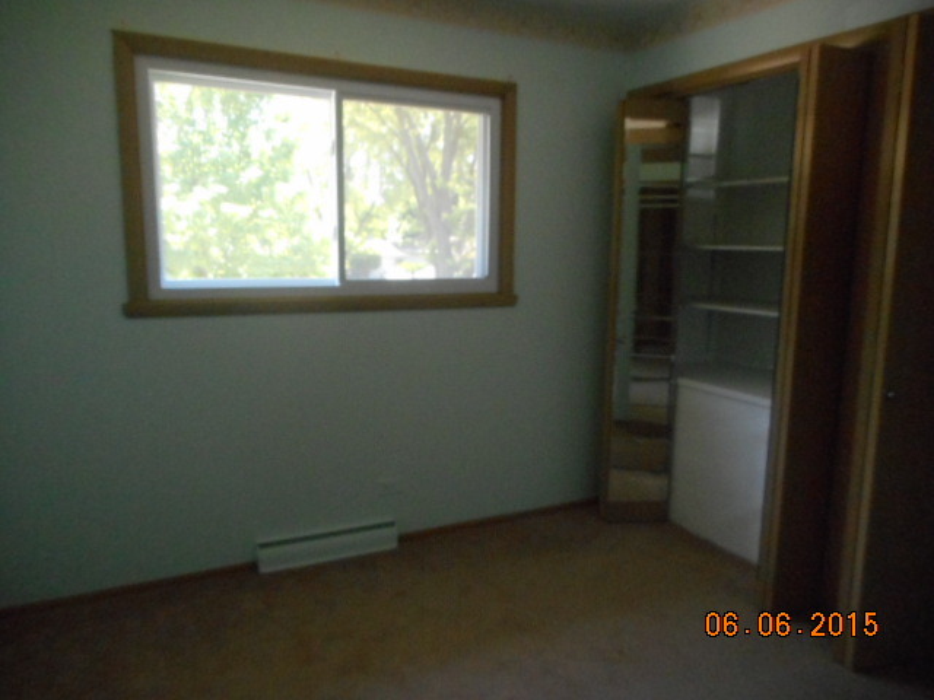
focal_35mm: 25
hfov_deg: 69.4
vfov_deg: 54.9
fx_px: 675
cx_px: 467
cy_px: 350
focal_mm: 4.5
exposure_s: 1/160
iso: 800
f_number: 3.7
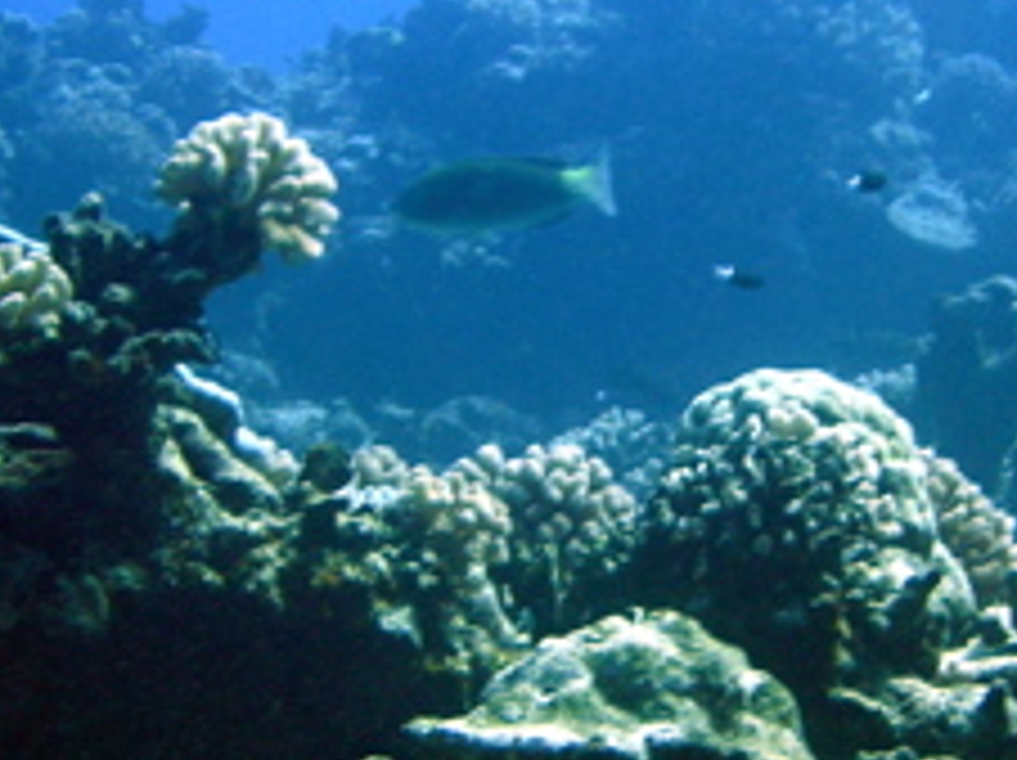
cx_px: 688
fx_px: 5664
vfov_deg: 7.7
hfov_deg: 10.2
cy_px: 308
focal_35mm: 193
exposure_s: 1/52.9
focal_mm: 15.2
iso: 100
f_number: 4.5
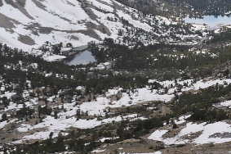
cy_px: -4
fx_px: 663
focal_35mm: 103
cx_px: 259
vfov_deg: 13.0
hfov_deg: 18.9
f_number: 8
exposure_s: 1/1000
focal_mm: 25
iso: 200
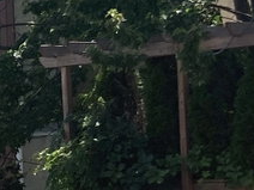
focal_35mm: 211
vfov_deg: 7.0
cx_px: -79
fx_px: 1548
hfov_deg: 9.2
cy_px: 171
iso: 20
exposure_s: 1/1845
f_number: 1.8
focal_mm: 3.99
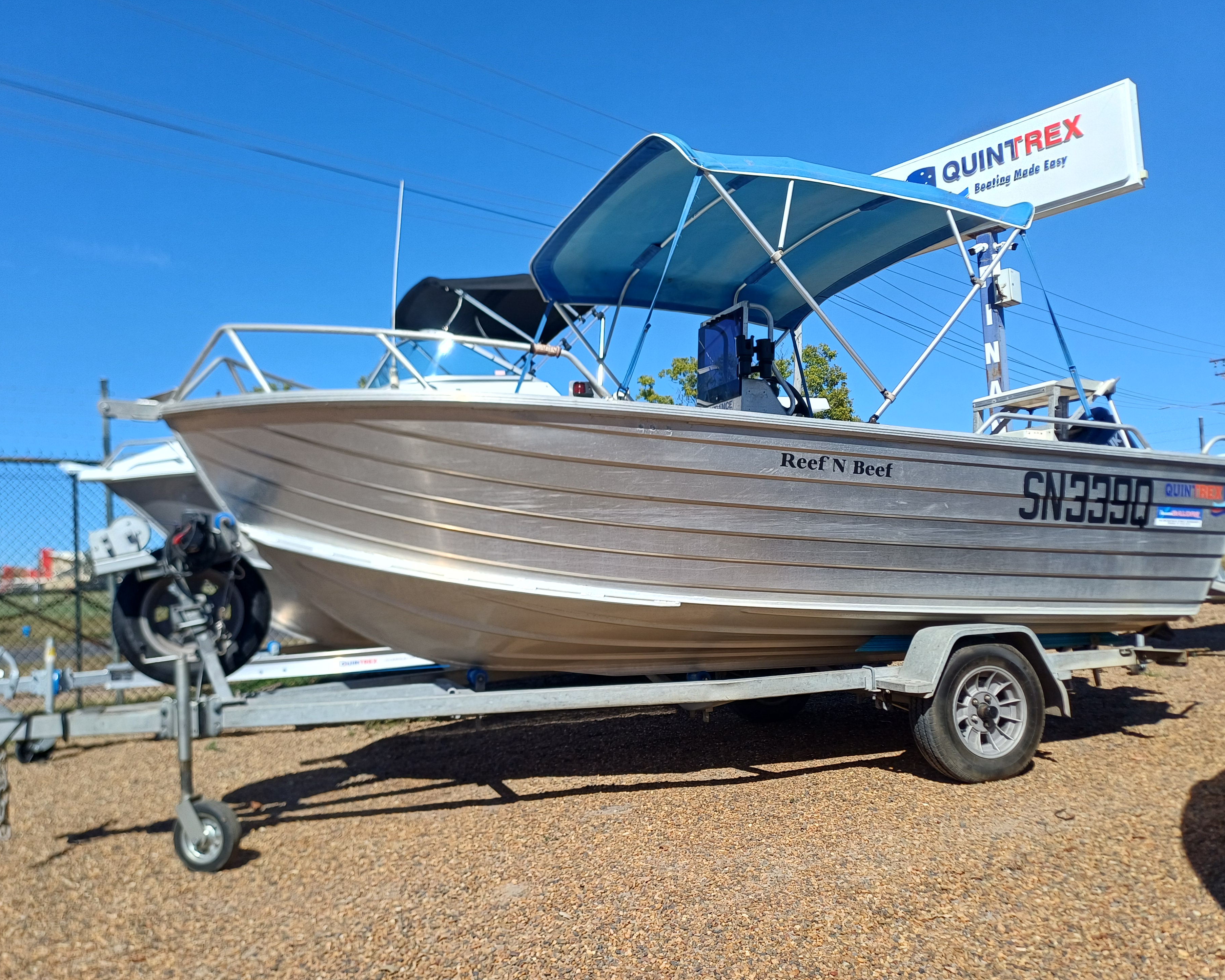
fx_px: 979
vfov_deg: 53.2
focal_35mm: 27
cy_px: 490
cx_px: 599
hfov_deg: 64.1
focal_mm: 4.65
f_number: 1.8
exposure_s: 1/1353
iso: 50
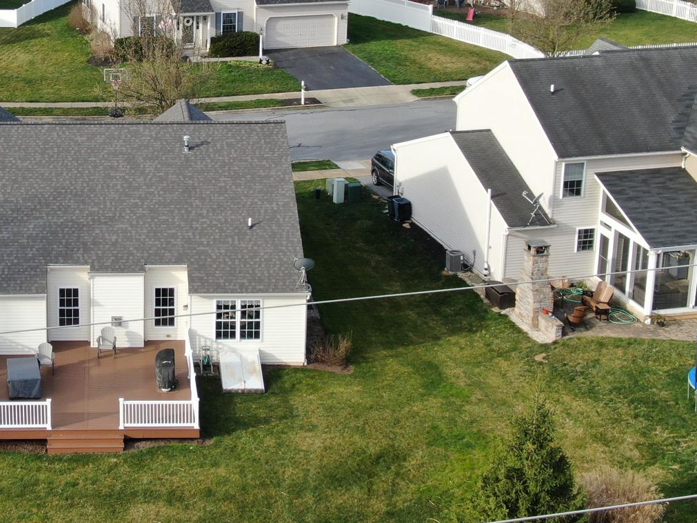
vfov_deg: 18.5
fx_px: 1590
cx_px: 116
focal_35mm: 79
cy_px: 135
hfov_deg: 24.2
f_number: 3.4
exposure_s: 1/320
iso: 100
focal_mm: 6.77
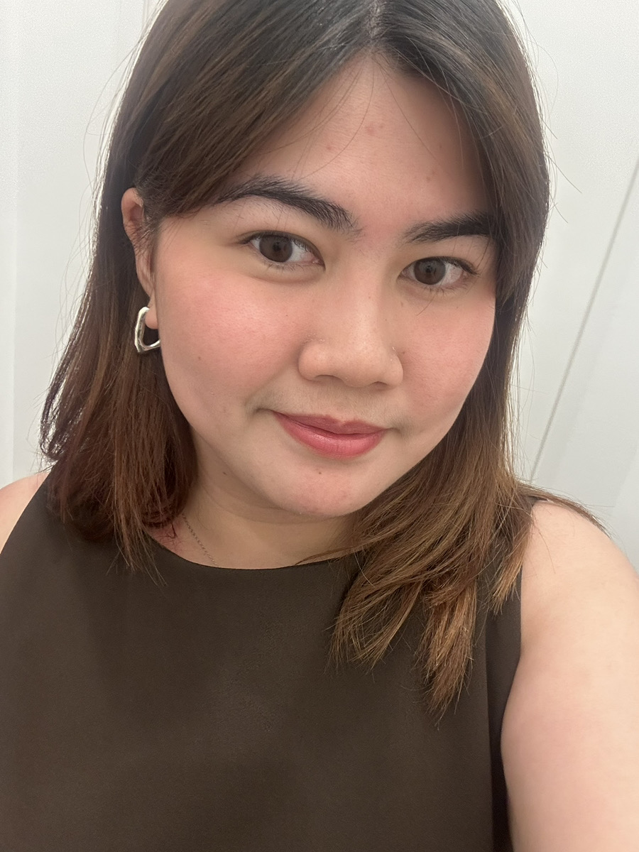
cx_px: 320
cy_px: 426
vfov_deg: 60.0
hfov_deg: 46.8
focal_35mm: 30
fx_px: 738
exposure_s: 1/60
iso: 80
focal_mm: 2.69
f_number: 1.9
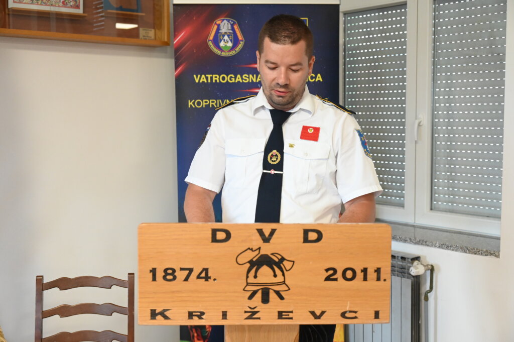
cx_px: 257
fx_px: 656
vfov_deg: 29.2
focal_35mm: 46
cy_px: 171
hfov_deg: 42.8
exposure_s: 1/50
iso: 5000
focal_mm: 46
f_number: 5.3
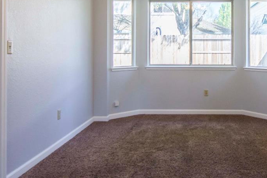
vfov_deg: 36.0
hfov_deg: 50.9
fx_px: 268
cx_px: 199
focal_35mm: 36
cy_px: 46
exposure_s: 1/125
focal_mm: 11
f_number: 2.8
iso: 320
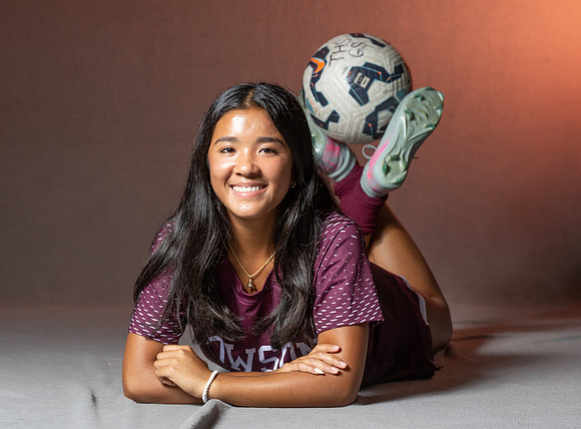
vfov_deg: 9.2
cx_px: 302
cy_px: 232
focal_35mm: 159
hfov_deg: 12.5
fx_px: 2652
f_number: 7.1
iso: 80
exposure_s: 1/200
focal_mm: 115
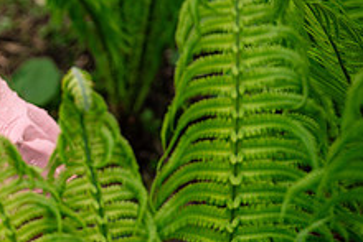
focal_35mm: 95
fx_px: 959
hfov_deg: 20.6
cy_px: 103
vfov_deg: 14.4
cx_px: -20
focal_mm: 36
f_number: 2.8
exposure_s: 1/250
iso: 100
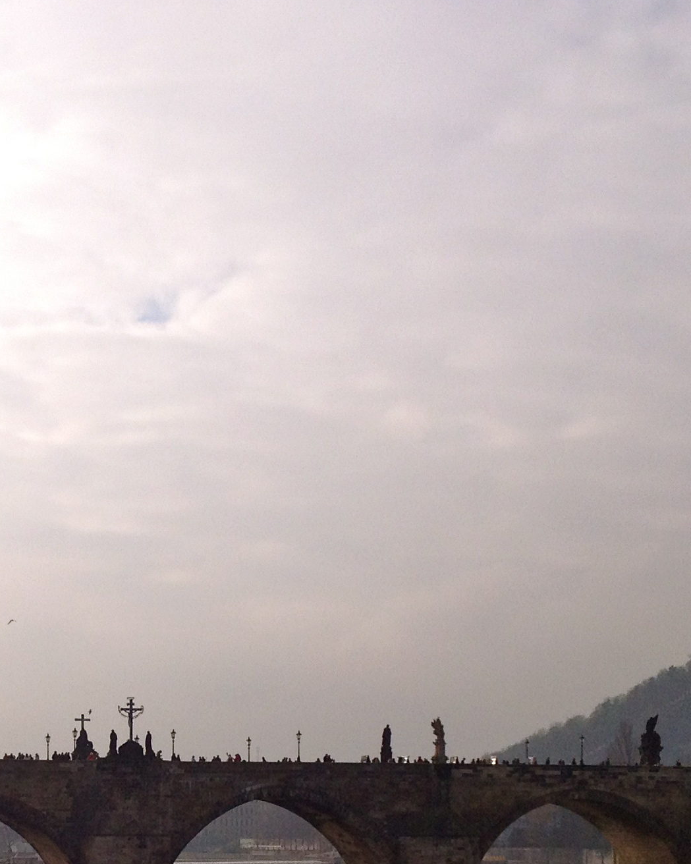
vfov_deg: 21.9
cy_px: 802
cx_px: 48
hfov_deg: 17.7
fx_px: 2174
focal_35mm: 85
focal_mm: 4.28
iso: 50
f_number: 2.4
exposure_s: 1/2404
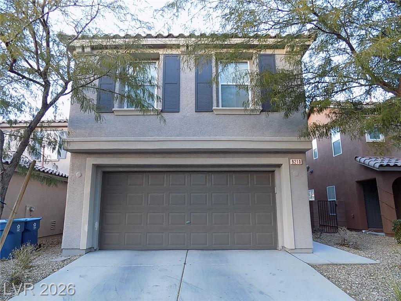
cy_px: 150
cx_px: 200
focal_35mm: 23
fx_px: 266
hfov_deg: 73.9
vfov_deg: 58.9
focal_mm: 4
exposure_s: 1/30
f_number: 3.1
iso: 125
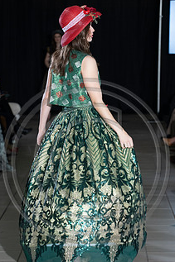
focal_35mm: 149
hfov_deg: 9.2
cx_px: 86
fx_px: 1088
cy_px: 161
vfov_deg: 13.8
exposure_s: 1/160
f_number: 5.6
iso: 1250
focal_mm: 105
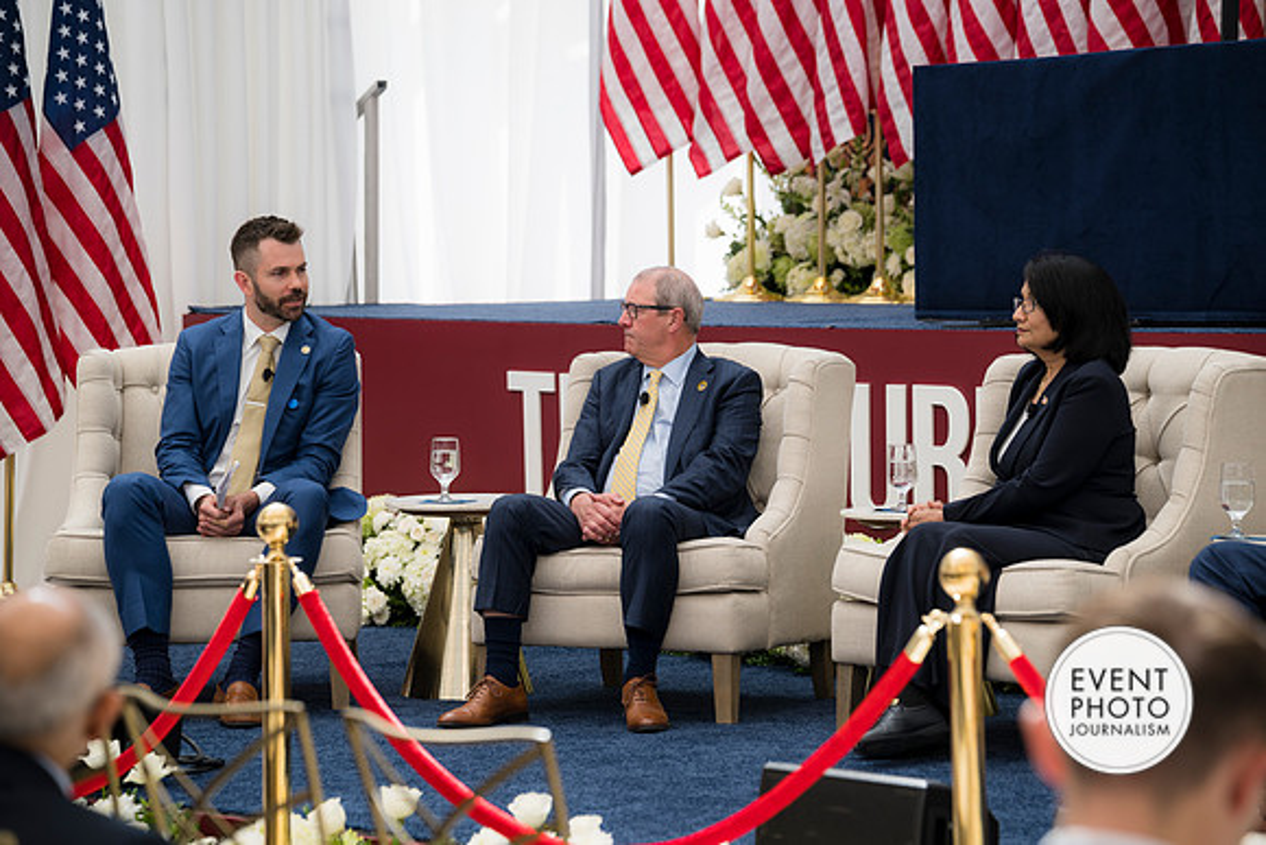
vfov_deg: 11.8
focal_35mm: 116
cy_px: 422
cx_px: 633
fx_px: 4080
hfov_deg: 17.6
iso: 72
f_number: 4
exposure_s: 1/160
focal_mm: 116
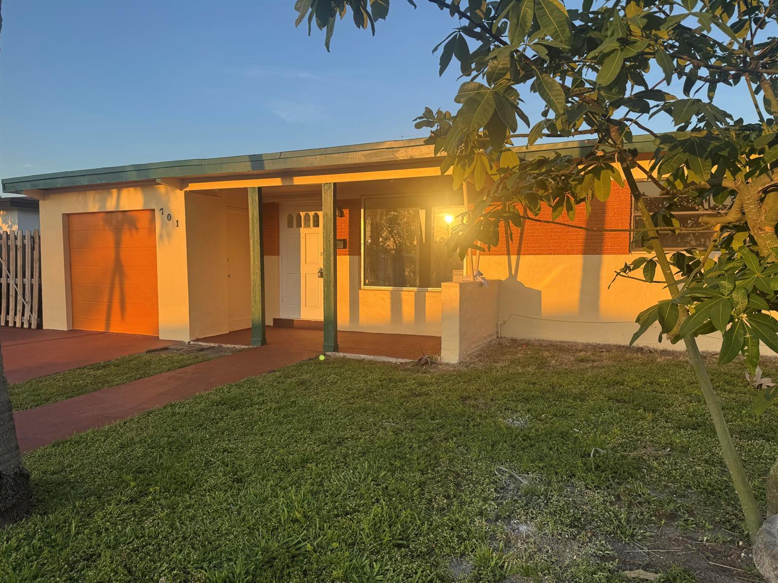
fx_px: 539
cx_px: 389
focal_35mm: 24
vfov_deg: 56.8
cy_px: 292
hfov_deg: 71.6
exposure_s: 1/1131
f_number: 1.78
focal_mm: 6.76
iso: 80
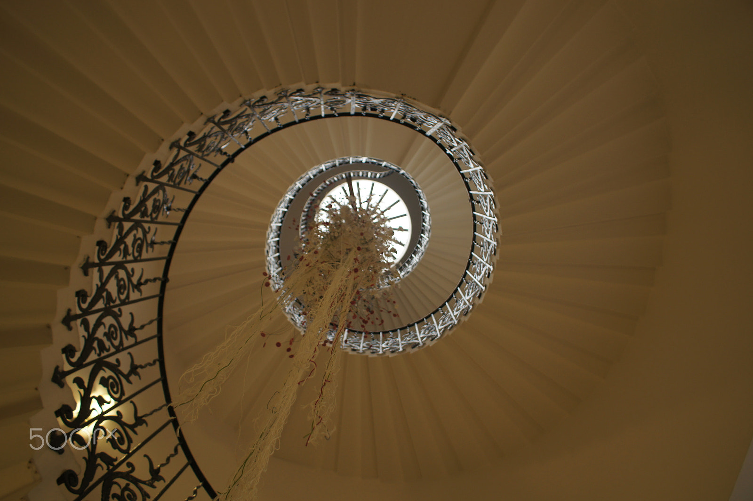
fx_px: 627
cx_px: 376
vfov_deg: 43.5
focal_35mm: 30
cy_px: 250
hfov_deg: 62.0
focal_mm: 20
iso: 160
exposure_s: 1/40
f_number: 4
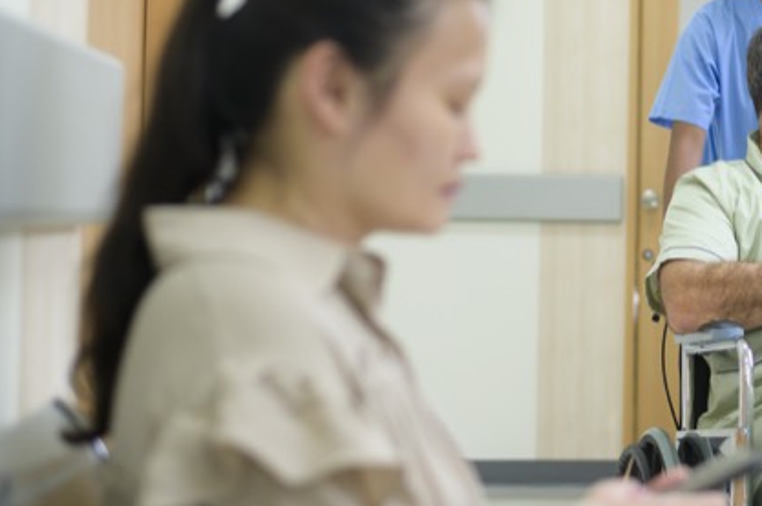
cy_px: 119
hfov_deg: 20.8
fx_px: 2030
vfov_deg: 14.2
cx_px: 693
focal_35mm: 96
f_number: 2.5
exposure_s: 1/160
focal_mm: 50
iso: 320
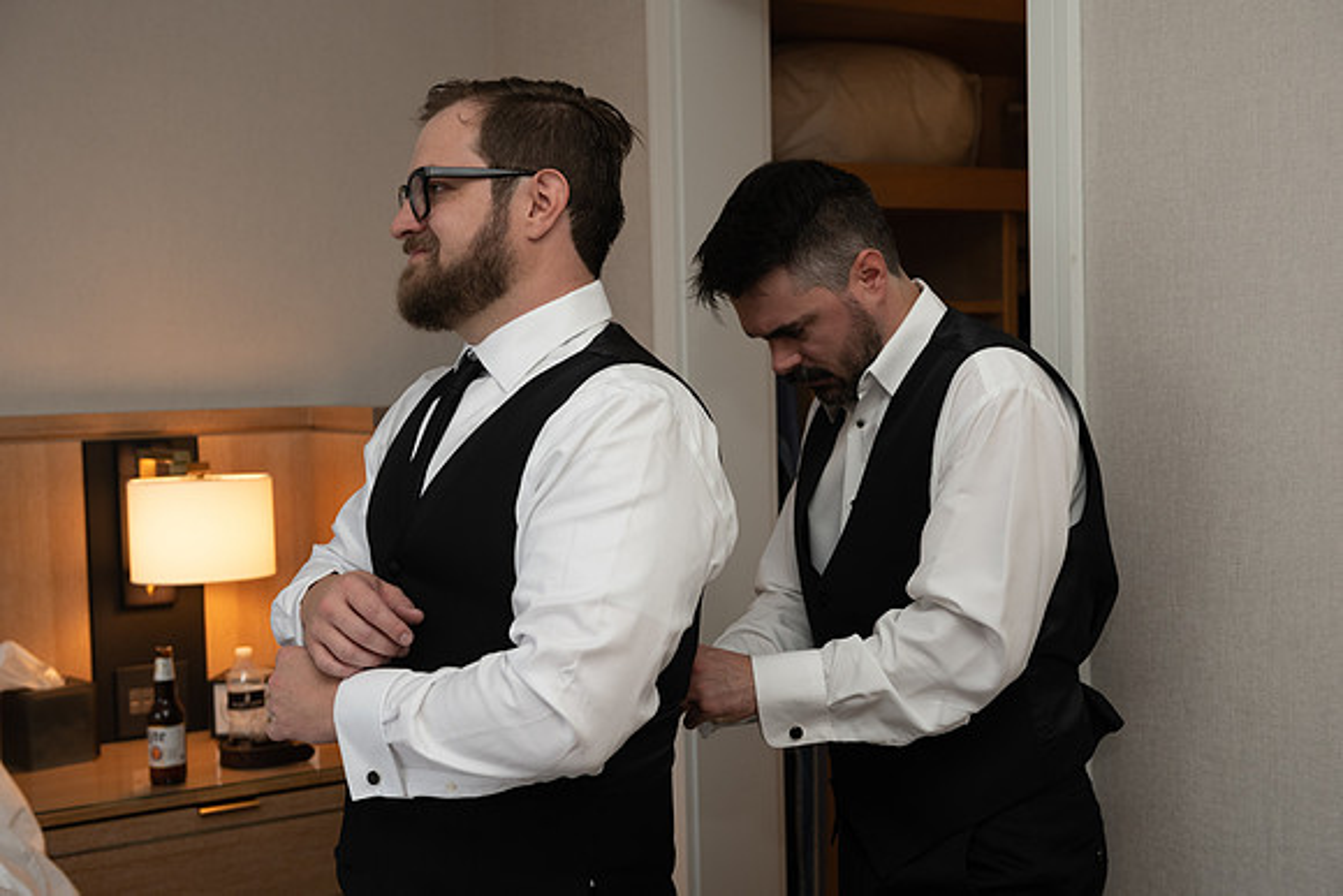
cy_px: 448
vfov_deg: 28.1
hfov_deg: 41.1
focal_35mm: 48
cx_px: 672
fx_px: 1791
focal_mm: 48
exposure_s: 1/200
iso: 800
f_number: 4
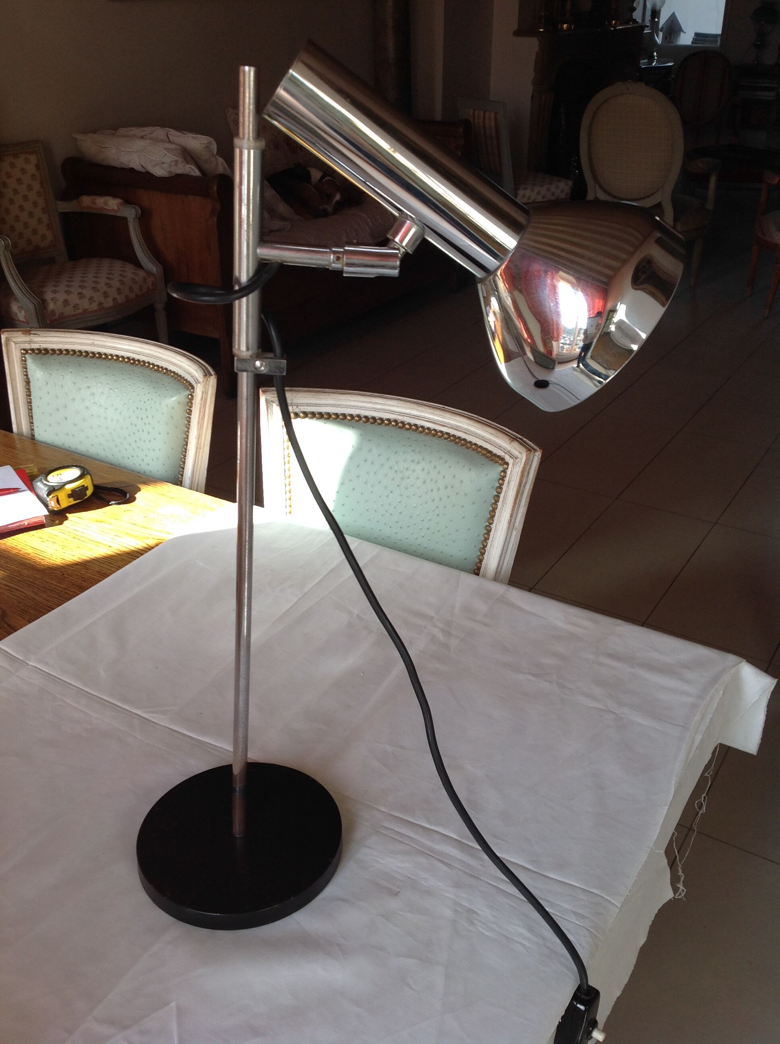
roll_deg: +1.5
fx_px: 1054
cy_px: 522
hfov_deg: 40.6
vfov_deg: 52.7
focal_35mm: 35
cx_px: 390
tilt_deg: -27.6
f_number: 2.4
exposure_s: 1/120
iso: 50
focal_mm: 4.28
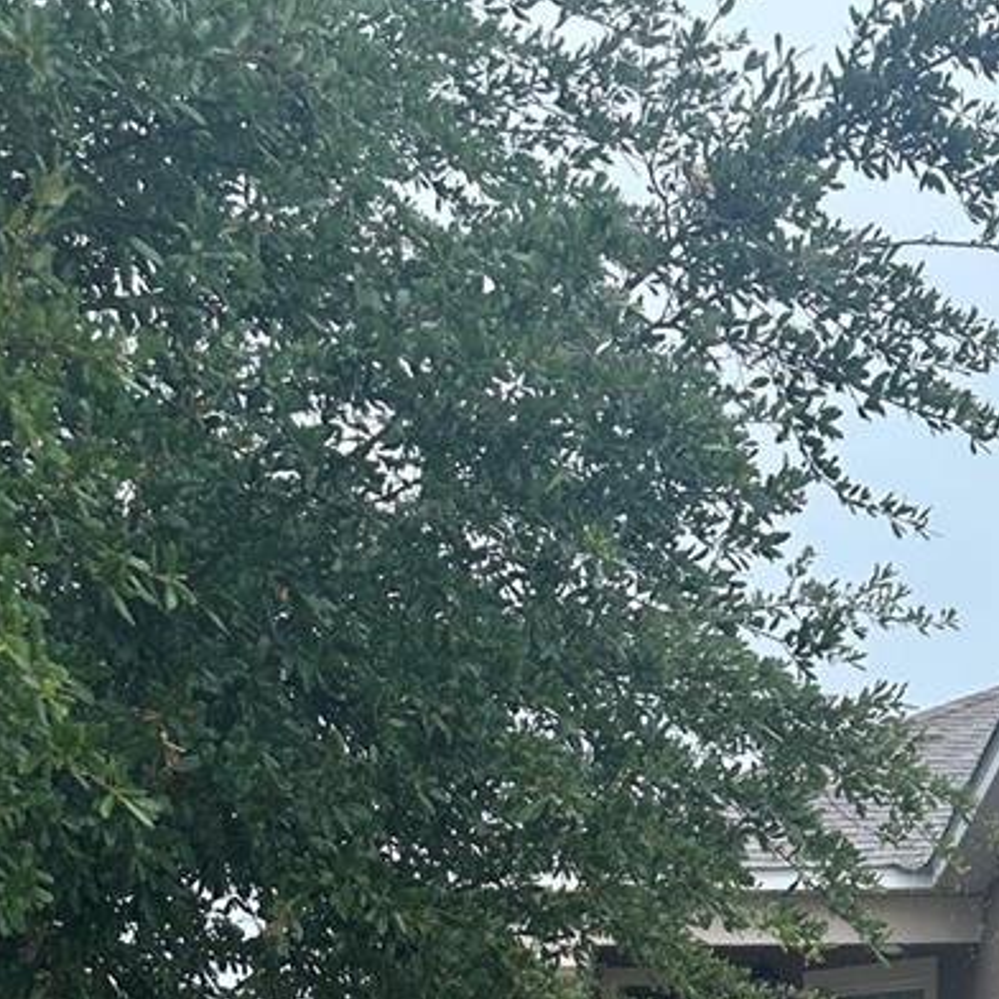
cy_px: 1478
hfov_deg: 26.1
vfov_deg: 22.1
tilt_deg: -6.9
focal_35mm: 65
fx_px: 2122
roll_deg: -0.5
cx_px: 772
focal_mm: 6.86
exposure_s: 1/237
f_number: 1.78
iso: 64
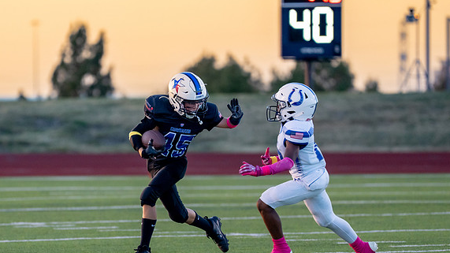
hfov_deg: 5.3
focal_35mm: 406
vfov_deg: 3.0
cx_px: 147
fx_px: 4844
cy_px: 190
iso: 640
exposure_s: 1/1250
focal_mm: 200
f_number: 2.8
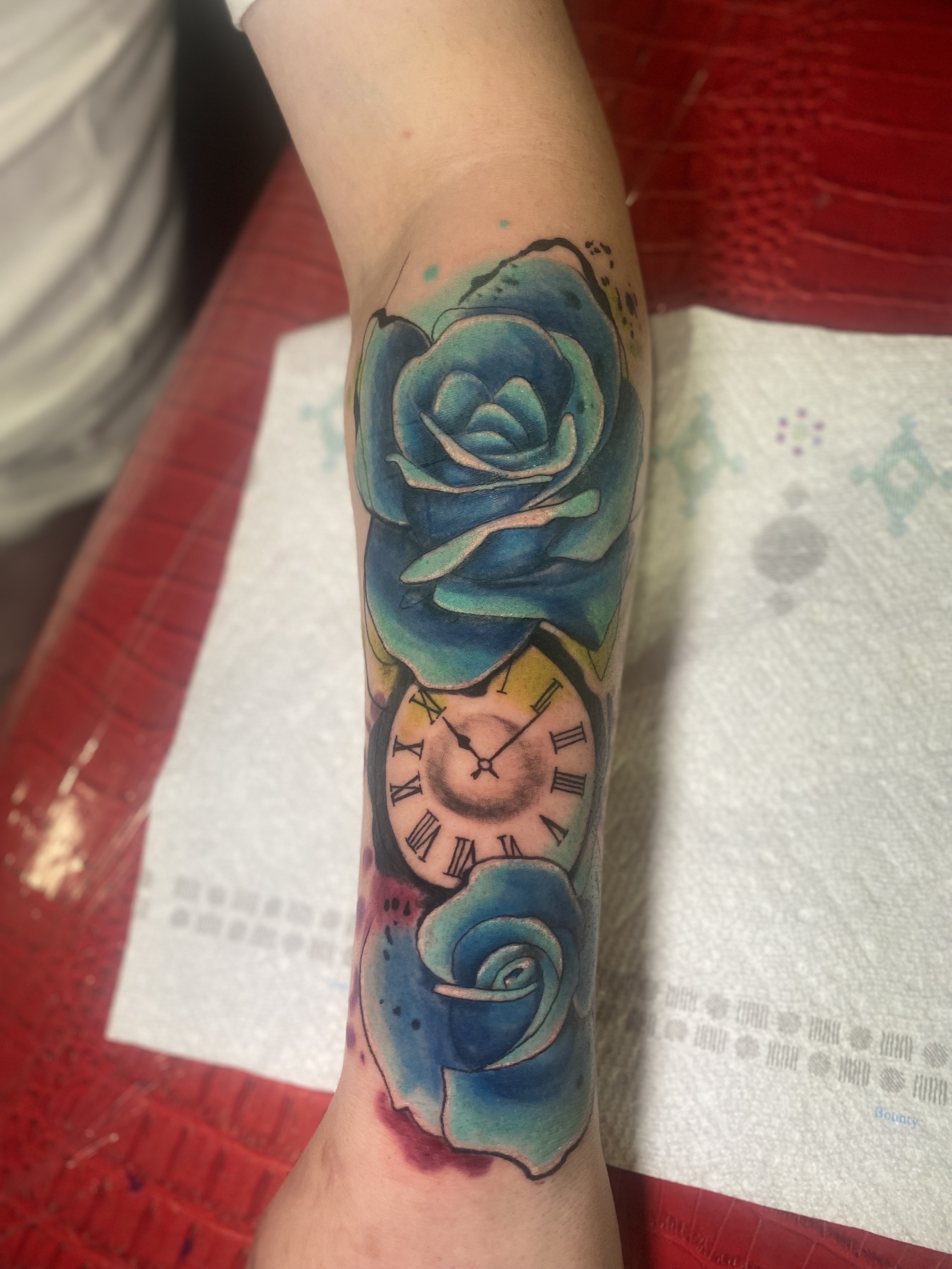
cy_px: 634
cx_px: 476
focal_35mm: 26
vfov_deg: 67.3
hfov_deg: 53.1
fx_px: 953
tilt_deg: -74.7
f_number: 1.8
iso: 125
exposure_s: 1/60
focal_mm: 4.25
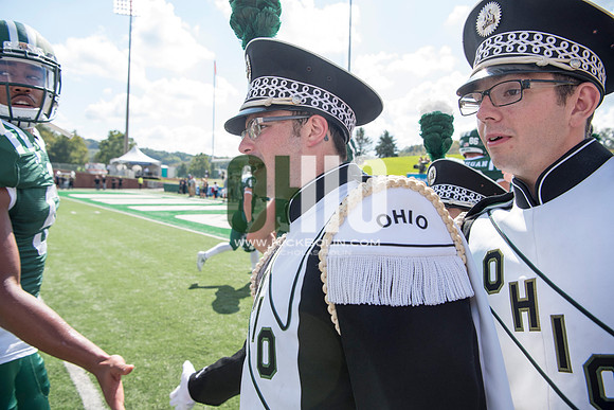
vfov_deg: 53.2
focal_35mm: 24
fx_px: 409
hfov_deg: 73.7
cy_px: 205
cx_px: 307
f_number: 5.6
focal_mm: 24
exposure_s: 1/500
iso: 200
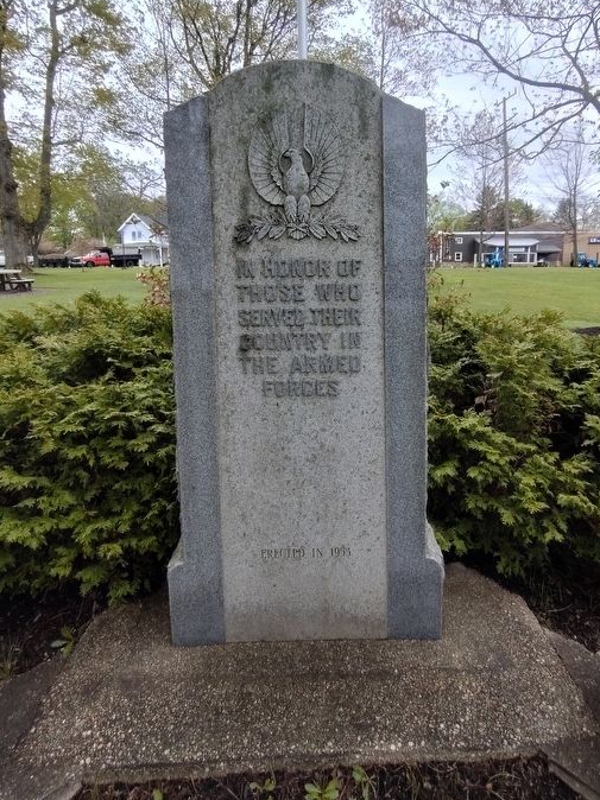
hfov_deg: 68.4
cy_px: 329
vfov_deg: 83.9
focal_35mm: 19
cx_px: 336
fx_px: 439
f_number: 2.2
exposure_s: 1/134
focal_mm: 1.66
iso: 100
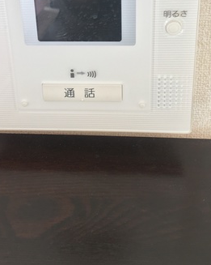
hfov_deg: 29.1
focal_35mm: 52
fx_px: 406
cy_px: 32
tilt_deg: -23.6
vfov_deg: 34.3
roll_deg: +2.1
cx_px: 93
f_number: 2.2
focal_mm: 4.15
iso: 32
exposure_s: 1/30
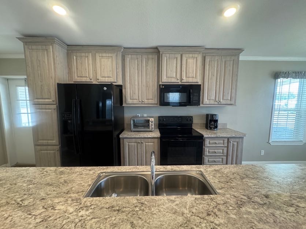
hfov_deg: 102.1
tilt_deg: -6.9
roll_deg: +0.1
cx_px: 153
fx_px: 124
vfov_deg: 85.7
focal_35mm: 14
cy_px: 114
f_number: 2.2
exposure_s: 1/60
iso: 250
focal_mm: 2.22
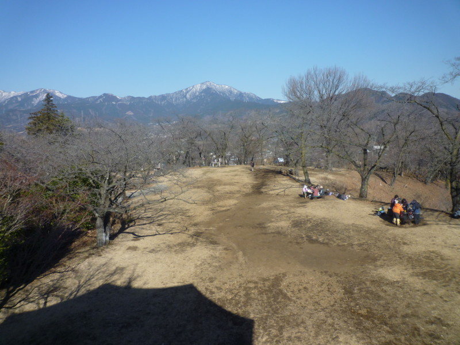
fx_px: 332
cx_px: 230
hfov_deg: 69.4
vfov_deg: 54.9
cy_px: 172
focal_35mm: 25
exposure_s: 1/640
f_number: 4
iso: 80
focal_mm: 4.4
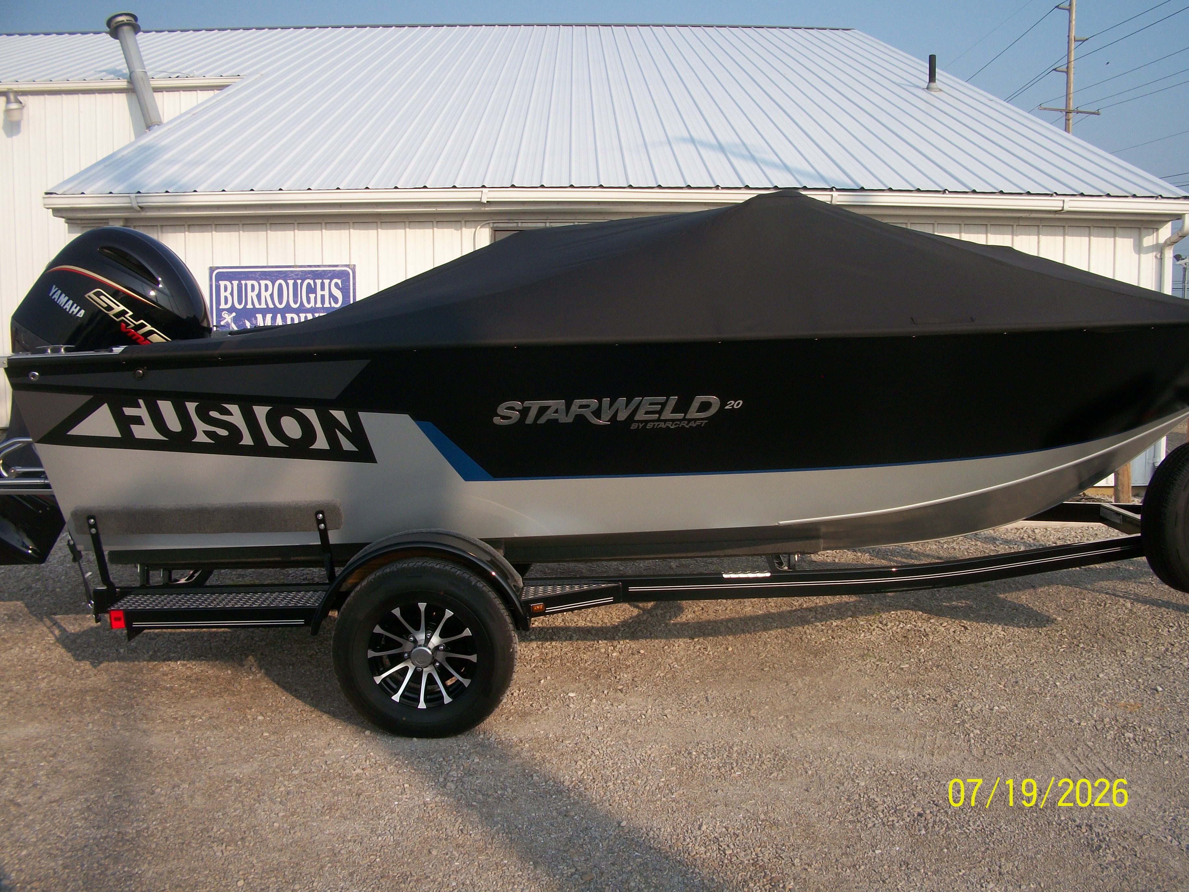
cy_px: 446
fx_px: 1202
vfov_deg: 40.7
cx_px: 594
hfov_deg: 52.6
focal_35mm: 35
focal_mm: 6.3
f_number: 5.6
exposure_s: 1/320
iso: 80
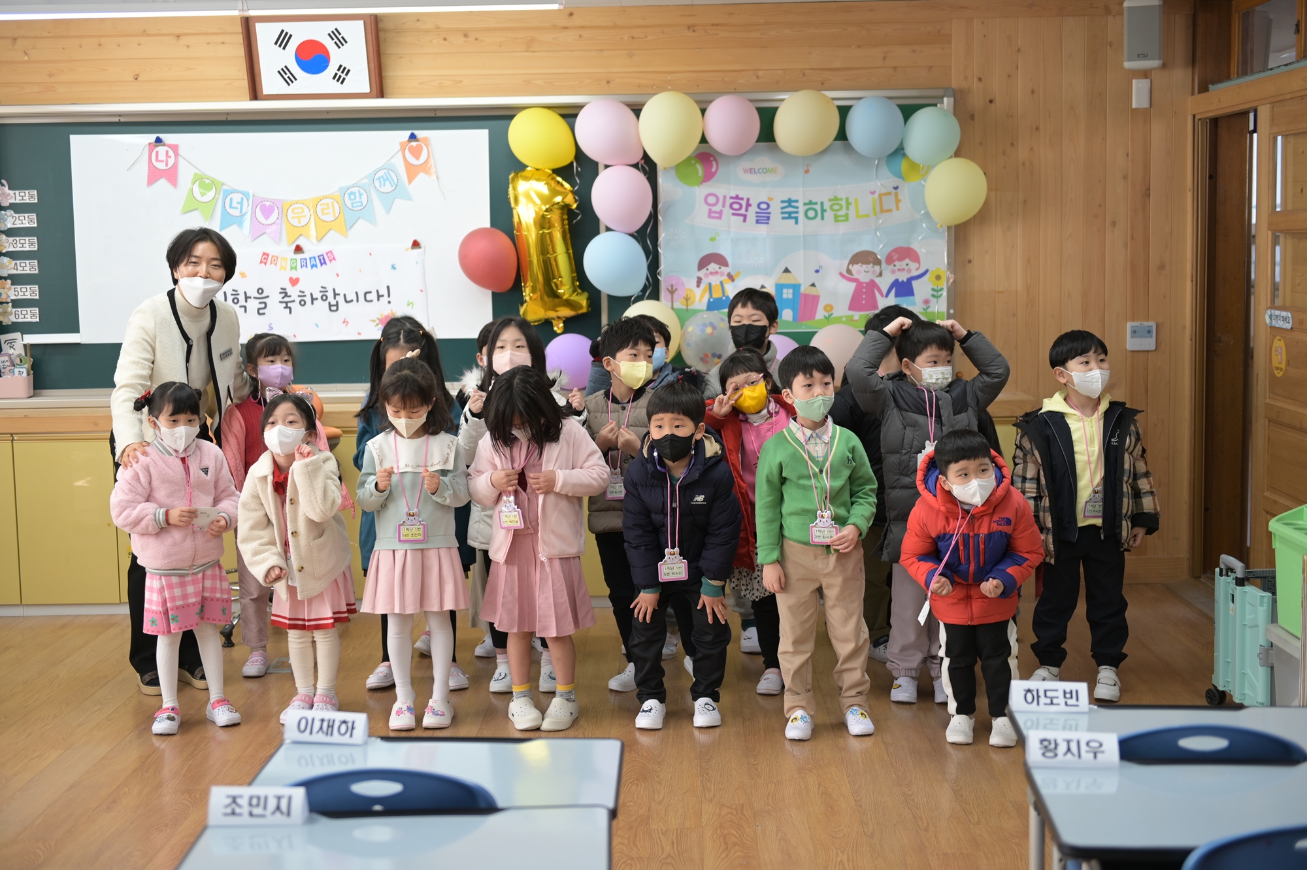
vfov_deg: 28.0
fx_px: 1742
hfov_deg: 41.1
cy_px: 435
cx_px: 654
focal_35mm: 48
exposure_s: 1/125
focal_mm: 48
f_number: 2.8
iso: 320
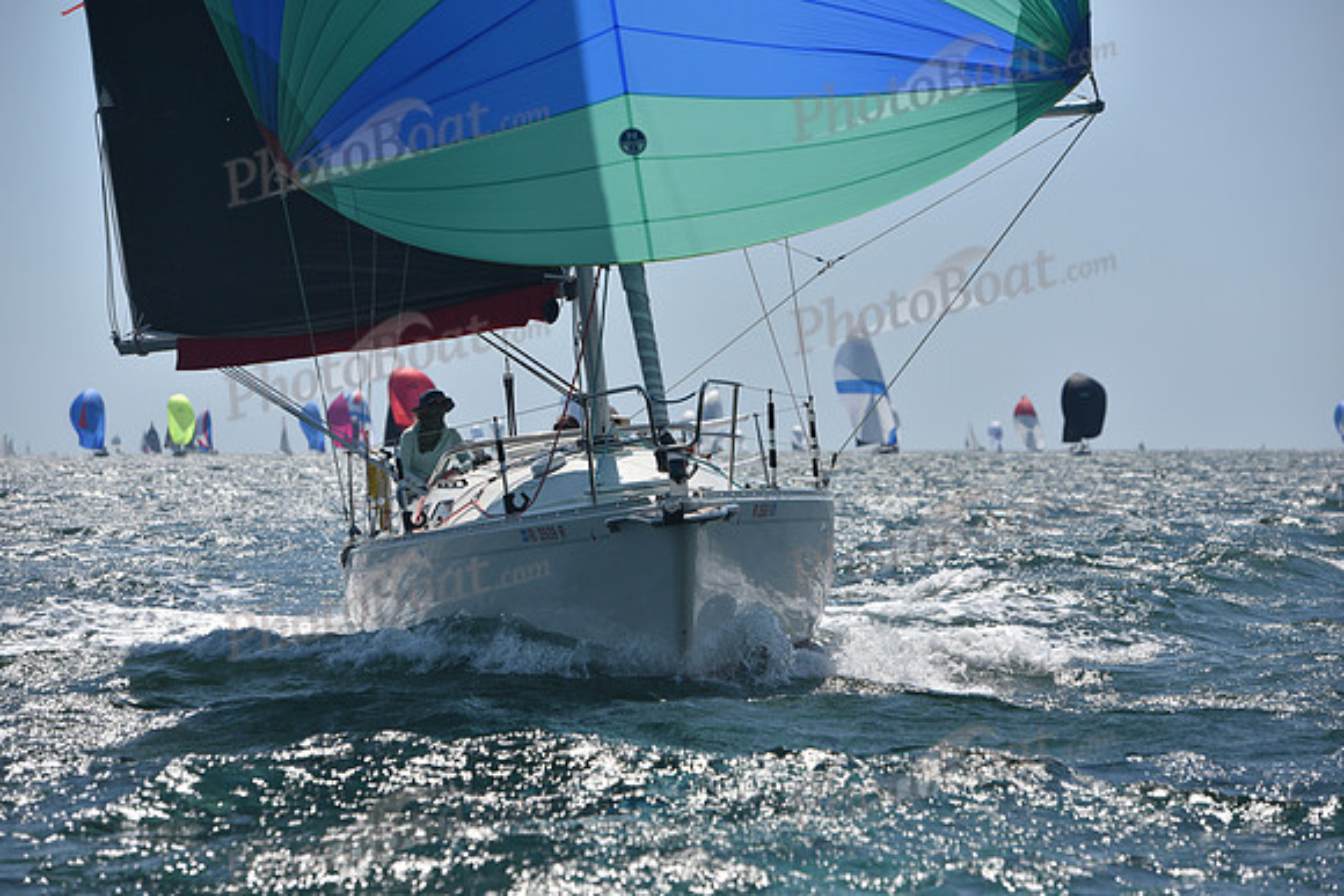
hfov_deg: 15.2
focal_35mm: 135
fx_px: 5041
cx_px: 672
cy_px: 448
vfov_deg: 10.2
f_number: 5.6
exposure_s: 1/1600
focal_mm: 135
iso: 250
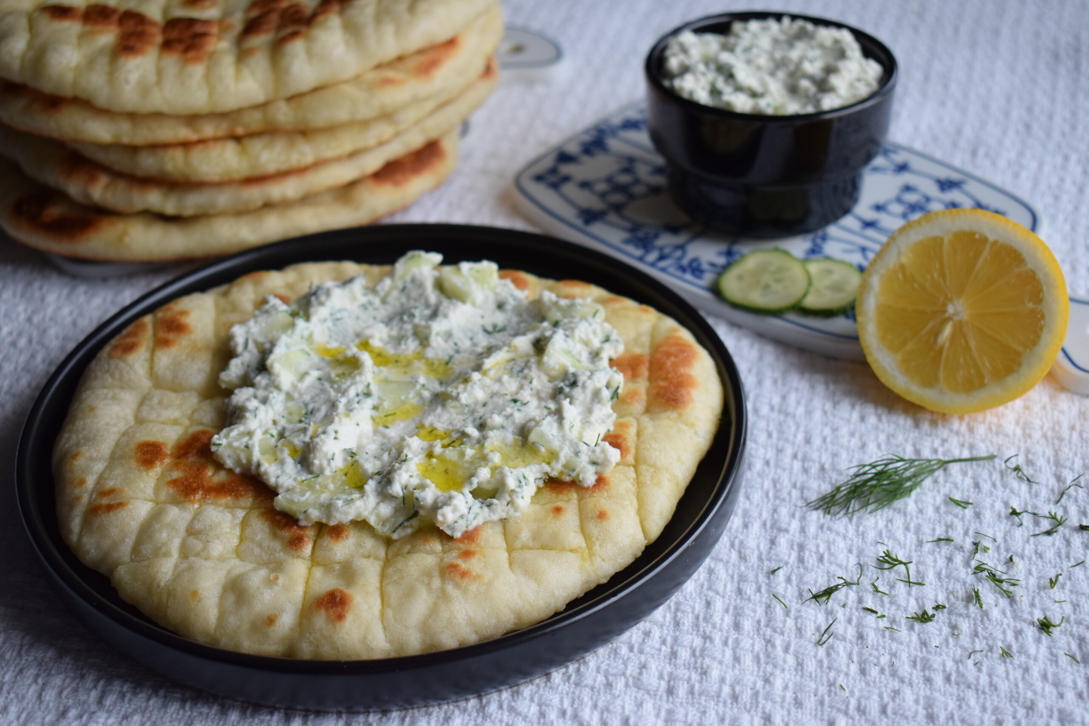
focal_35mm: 57
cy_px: 363
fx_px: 1724
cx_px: 544
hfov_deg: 35.1
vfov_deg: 23.8
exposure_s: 1/160
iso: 640
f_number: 5
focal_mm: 38
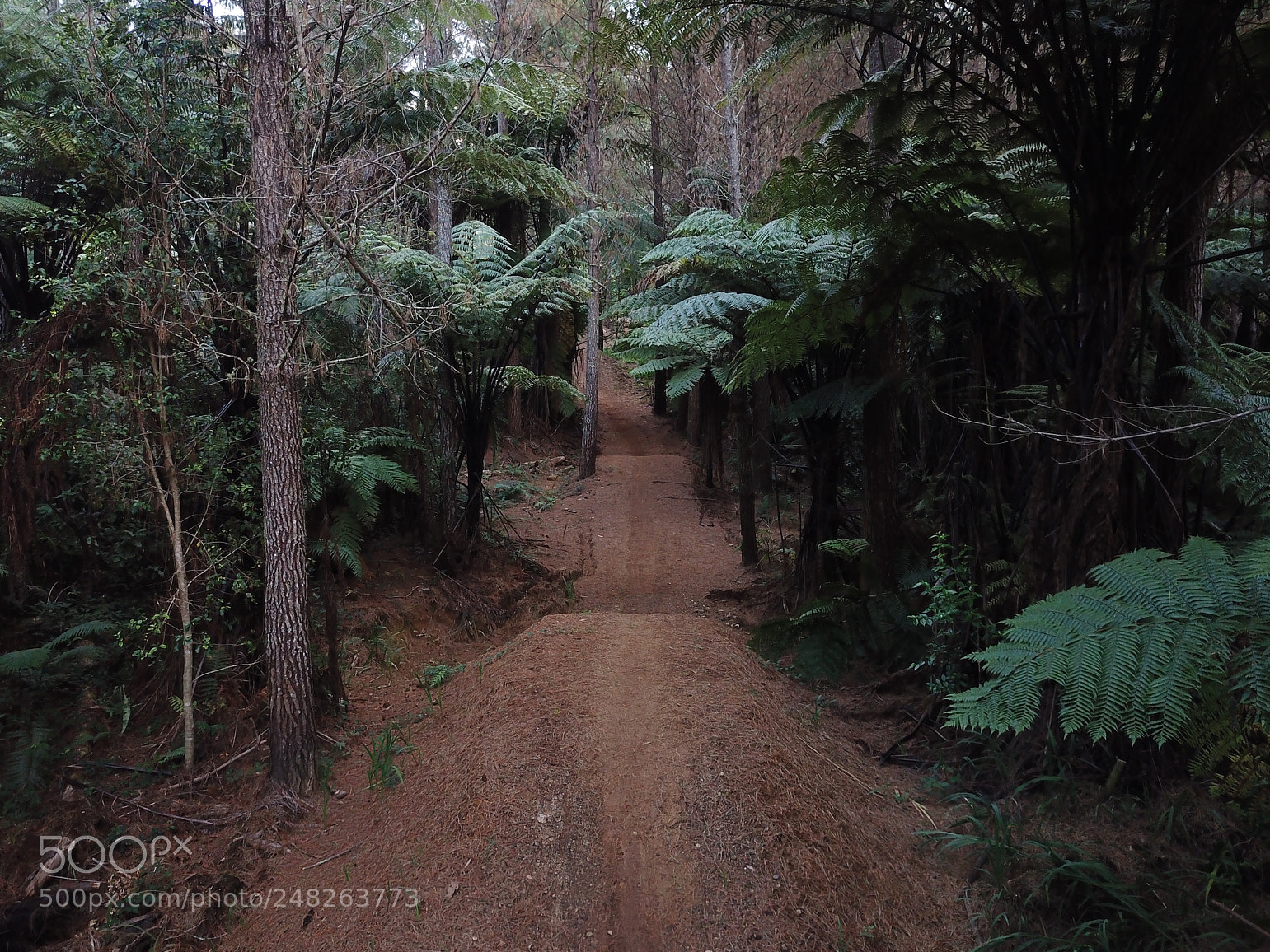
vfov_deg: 51.4
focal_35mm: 27
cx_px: 647
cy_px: 469
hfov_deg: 65.3
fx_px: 991
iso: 256
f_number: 2.2
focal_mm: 4.73
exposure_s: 1/25
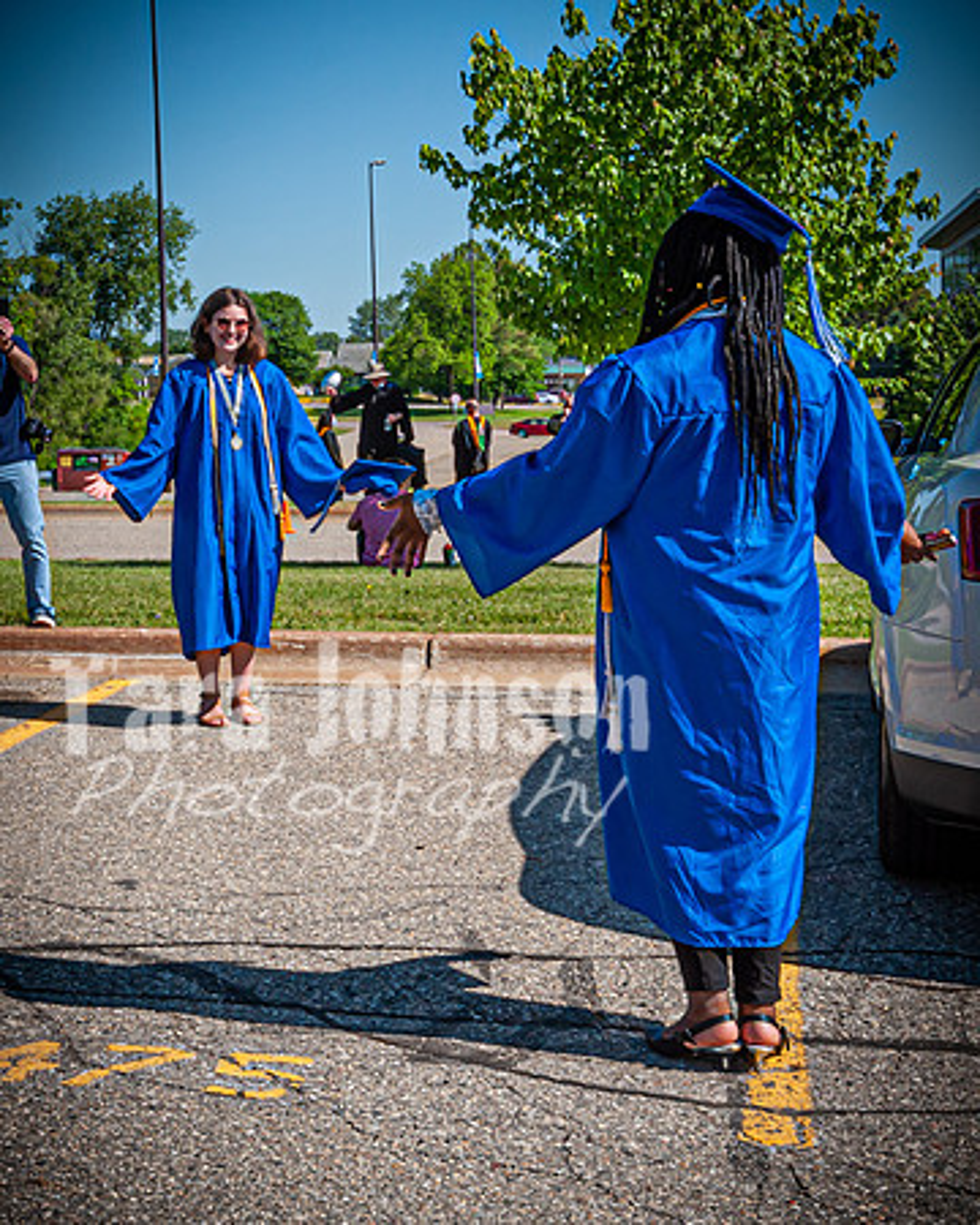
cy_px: 568
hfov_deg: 23.3
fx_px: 2346
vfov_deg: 29.3
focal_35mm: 65
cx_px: 214
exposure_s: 1/400
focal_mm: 24
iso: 200
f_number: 10
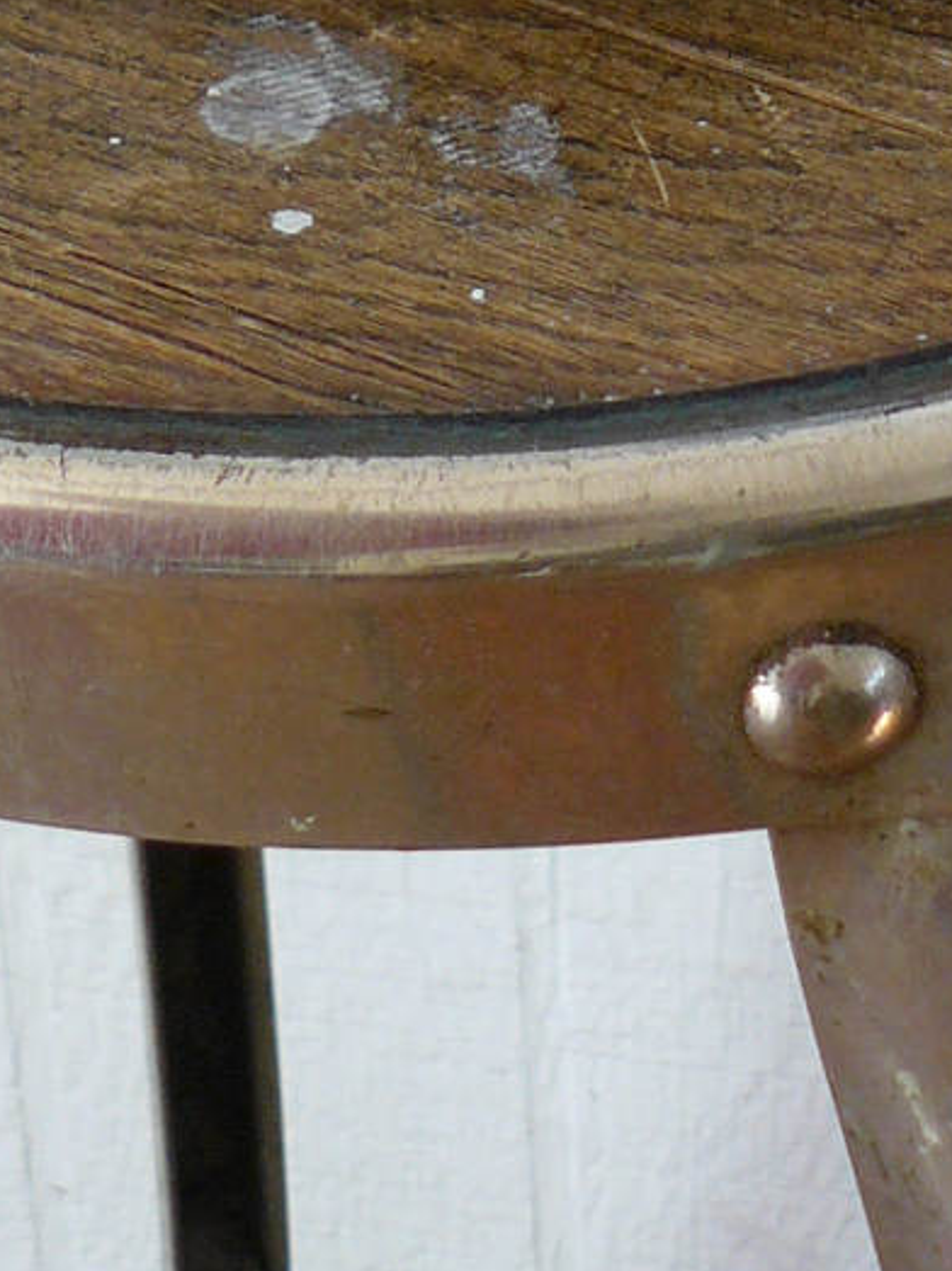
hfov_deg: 10.5
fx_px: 5172
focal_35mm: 141
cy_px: -1152
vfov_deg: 12.5
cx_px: 748
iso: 100
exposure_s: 1/40
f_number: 2.8
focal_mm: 6
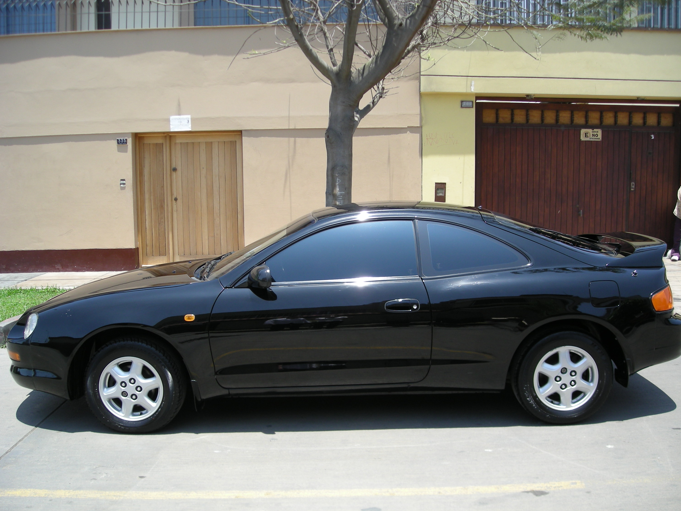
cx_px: 337
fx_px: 708
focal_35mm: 36
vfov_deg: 39.7
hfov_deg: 51.4
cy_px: 249
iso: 50
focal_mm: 5.7
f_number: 2.8
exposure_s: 1/354
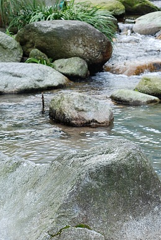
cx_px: 102
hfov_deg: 8.9
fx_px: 1037
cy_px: 91
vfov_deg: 13.2
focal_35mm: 155
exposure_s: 1/60
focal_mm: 50
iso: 200
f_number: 6.3
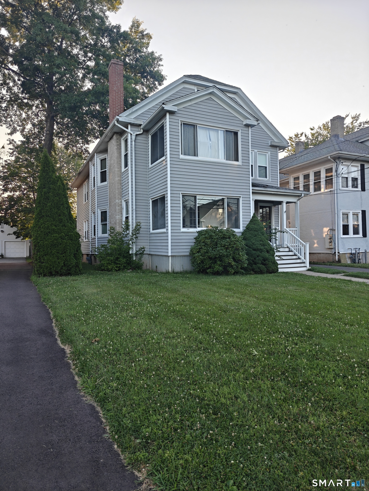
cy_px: 246
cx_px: 184
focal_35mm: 23
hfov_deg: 58.9
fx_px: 327
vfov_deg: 73.9
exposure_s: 1/231
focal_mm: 6.06
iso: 80
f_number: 1.6
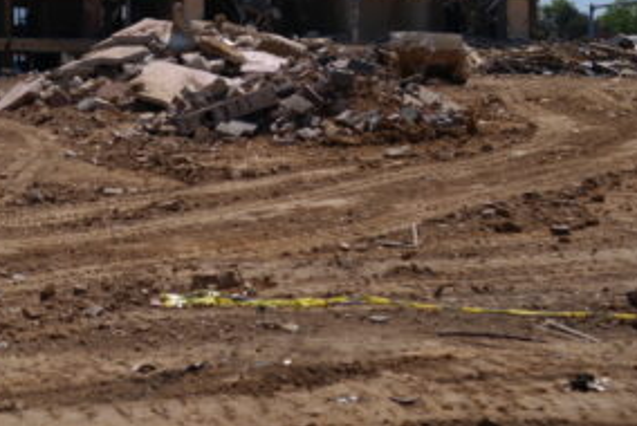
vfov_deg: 16.6
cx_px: -175
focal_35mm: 81
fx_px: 1435
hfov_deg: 22.6
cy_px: 2
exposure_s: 1/400
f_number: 7.1
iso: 100
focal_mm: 20
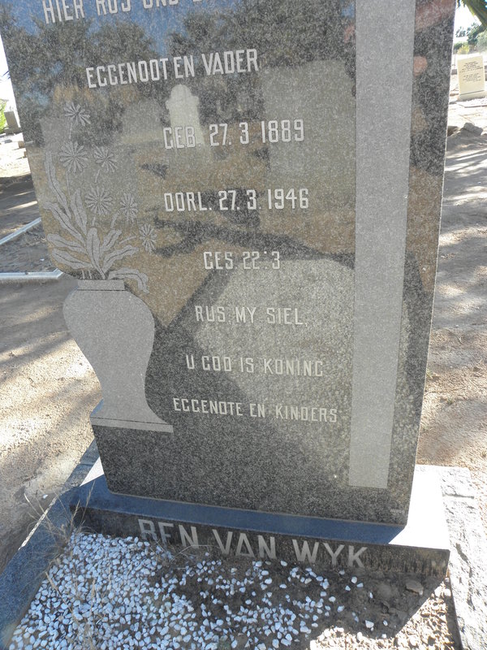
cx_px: 244
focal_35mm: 26
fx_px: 488
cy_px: 325
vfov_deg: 67.3
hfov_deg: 53.1
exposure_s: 1/60
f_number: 4.5
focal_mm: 4.6
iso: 64
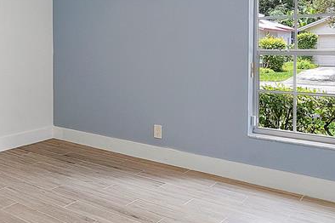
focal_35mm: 39
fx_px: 363
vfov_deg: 33.4
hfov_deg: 47.5
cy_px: 53
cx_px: 79
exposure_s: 1/20
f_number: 9
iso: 250
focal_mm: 10
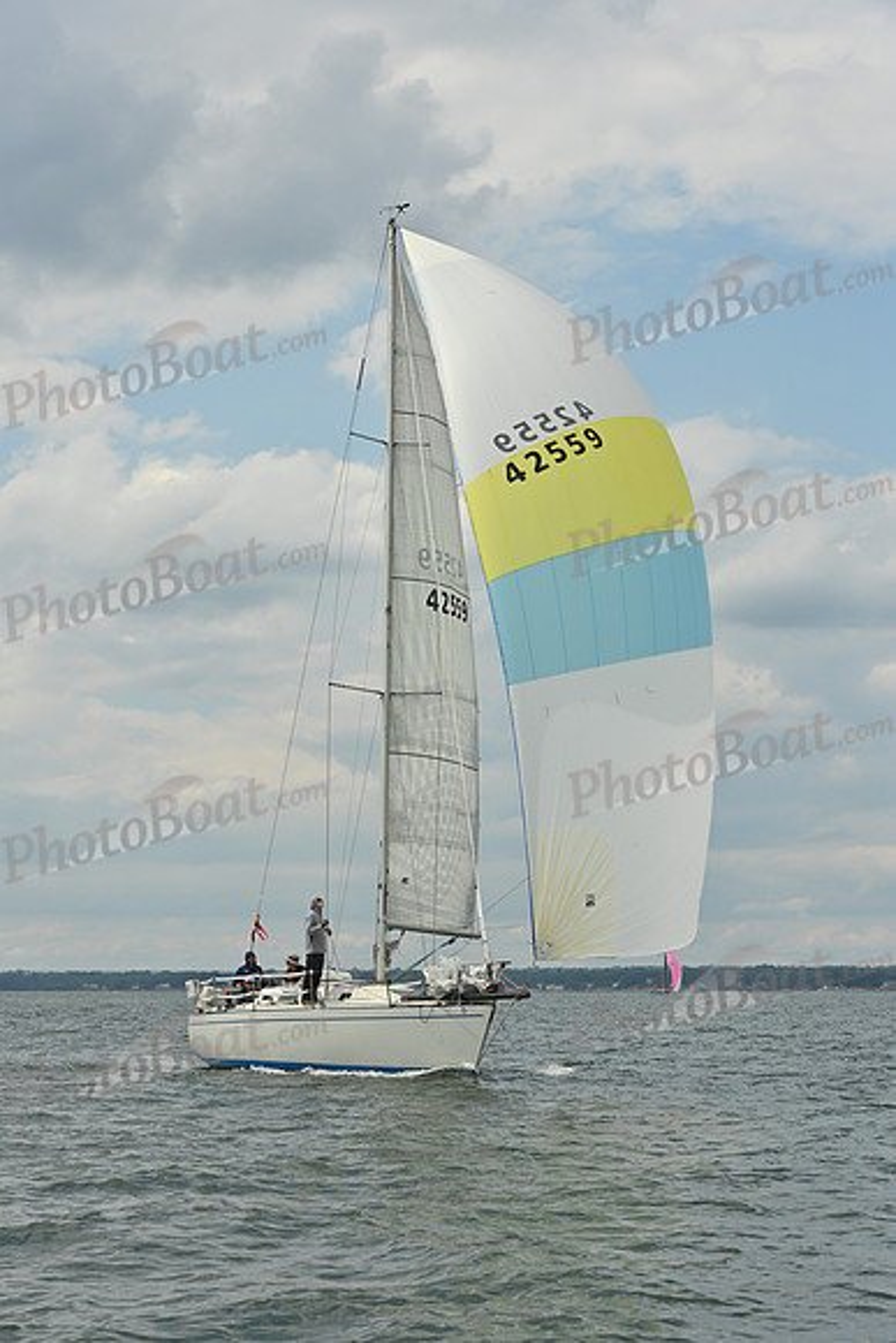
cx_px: 448
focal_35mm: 78
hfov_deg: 17.5
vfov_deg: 26.0
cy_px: 672
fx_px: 2910
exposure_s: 1/1600
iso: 320
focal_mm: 78
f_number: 9
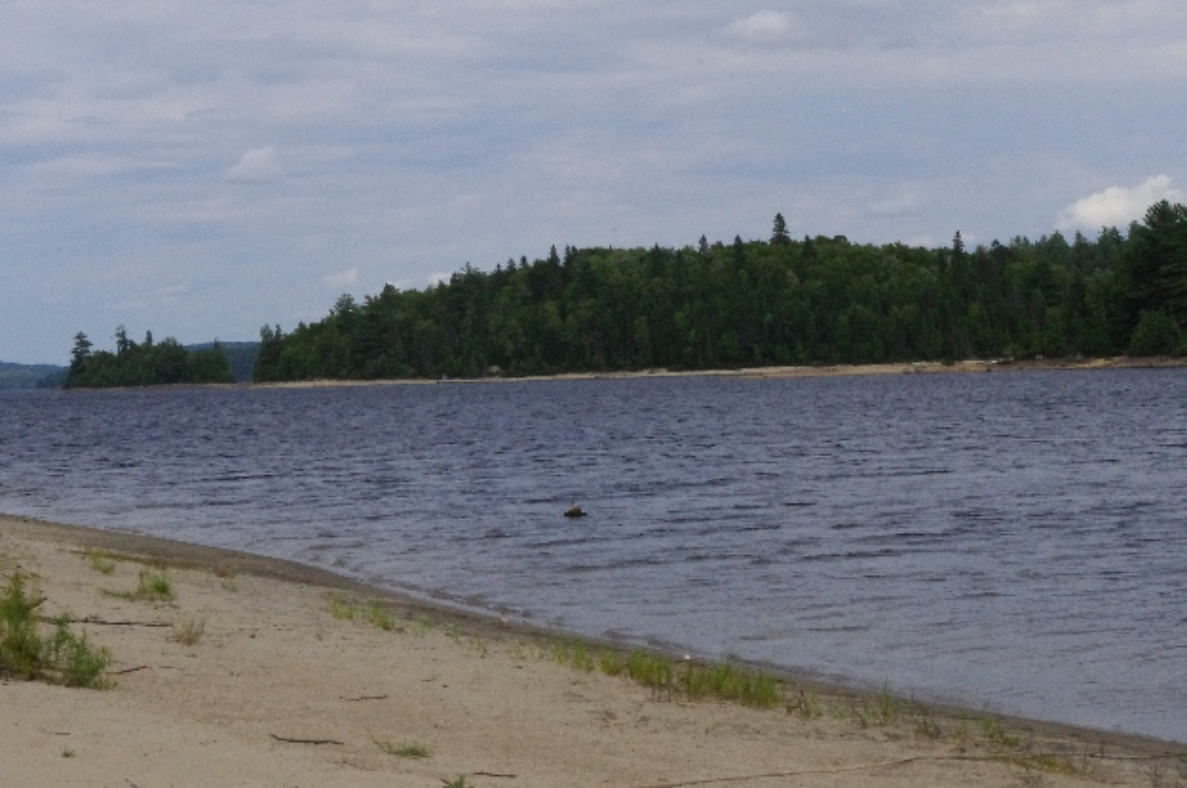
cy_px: 375
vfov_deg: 13.0
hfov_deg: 19.5
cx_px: 501
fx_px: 3458
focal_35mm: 105
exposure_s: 1/500
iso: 3200
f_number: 20
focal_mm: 55
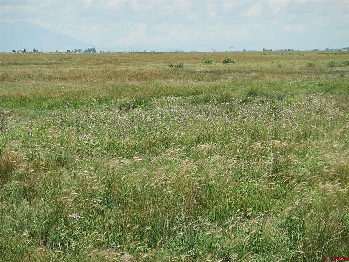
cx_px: 174
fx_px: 837
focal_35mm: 83
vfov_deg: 17.8
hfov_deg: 23.6
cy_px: 131
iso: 125
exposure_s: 1/640
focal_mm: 15
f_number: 4.4
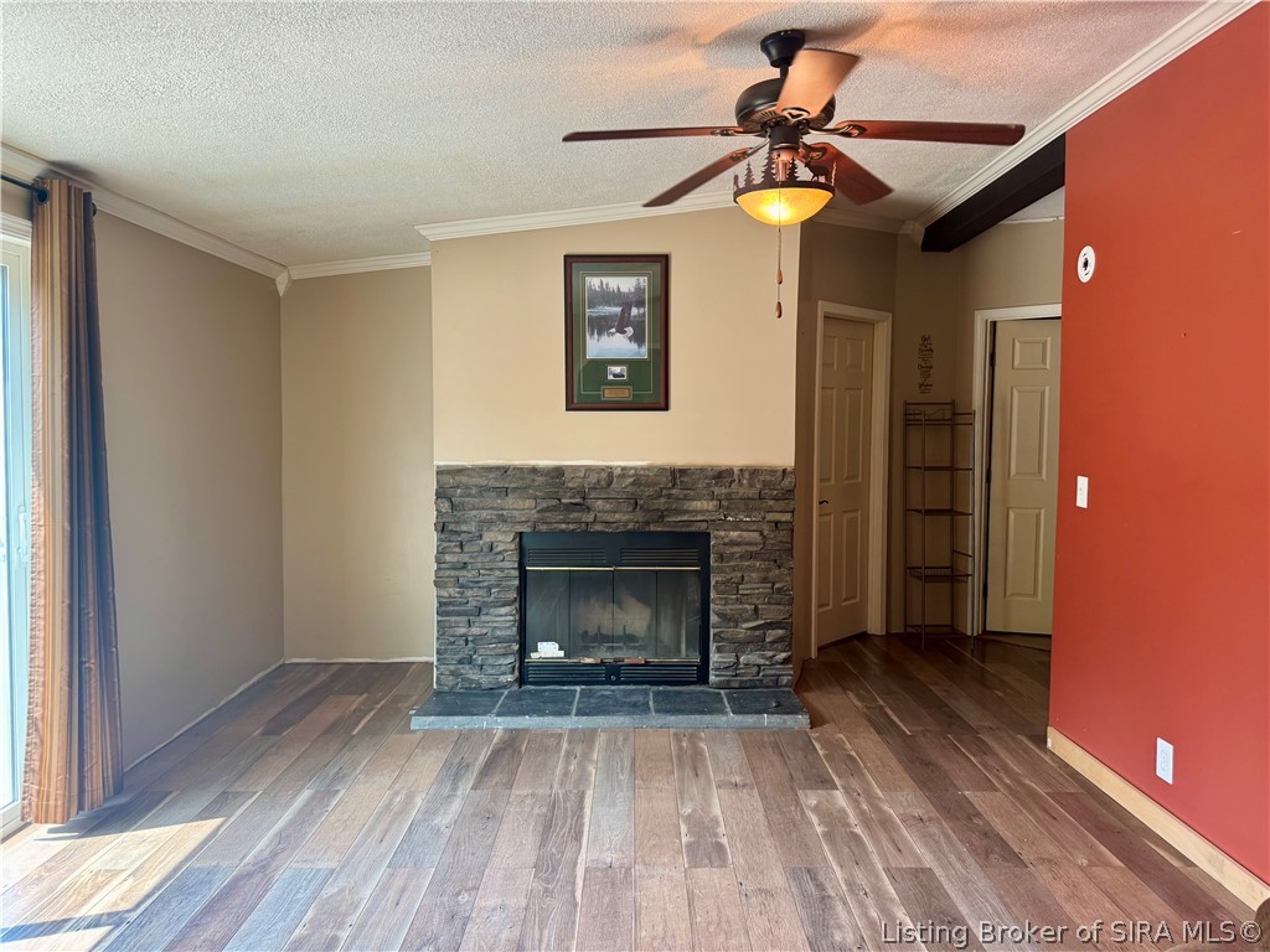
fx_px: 881
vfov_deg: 56.8
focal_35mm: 24
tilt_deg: -5.5
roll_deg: -0.3
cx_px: 635
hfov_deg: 71.6
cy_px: 476
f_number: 1.78
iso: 160
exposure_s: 1/120
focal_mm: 6.76
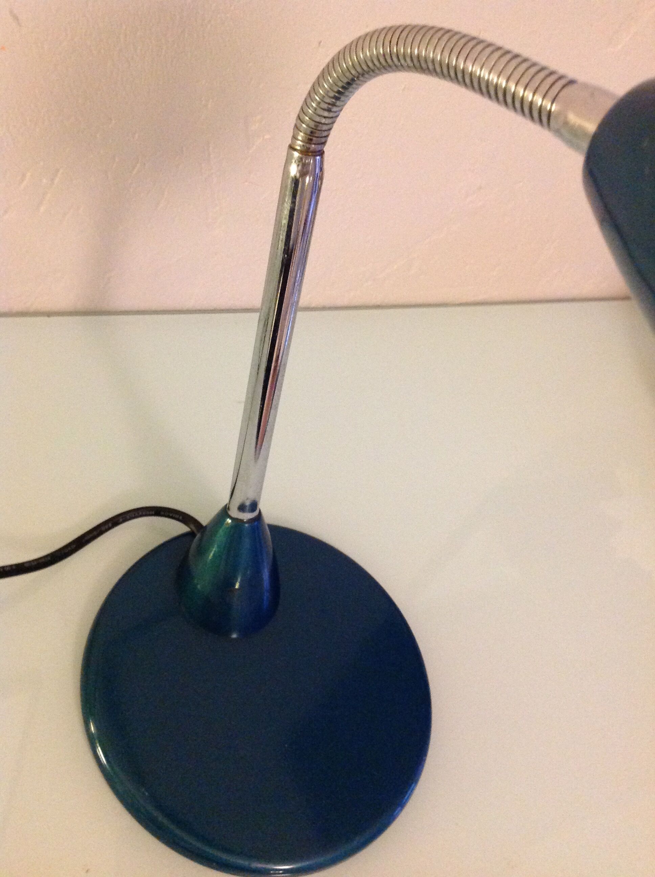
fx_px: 885
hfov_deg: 40.6
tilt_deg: -47.0
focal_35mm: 35
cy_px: 438
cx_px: 328
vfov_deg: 52.7
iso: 500
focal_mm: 4.28
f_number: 2.4
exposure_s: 1/17
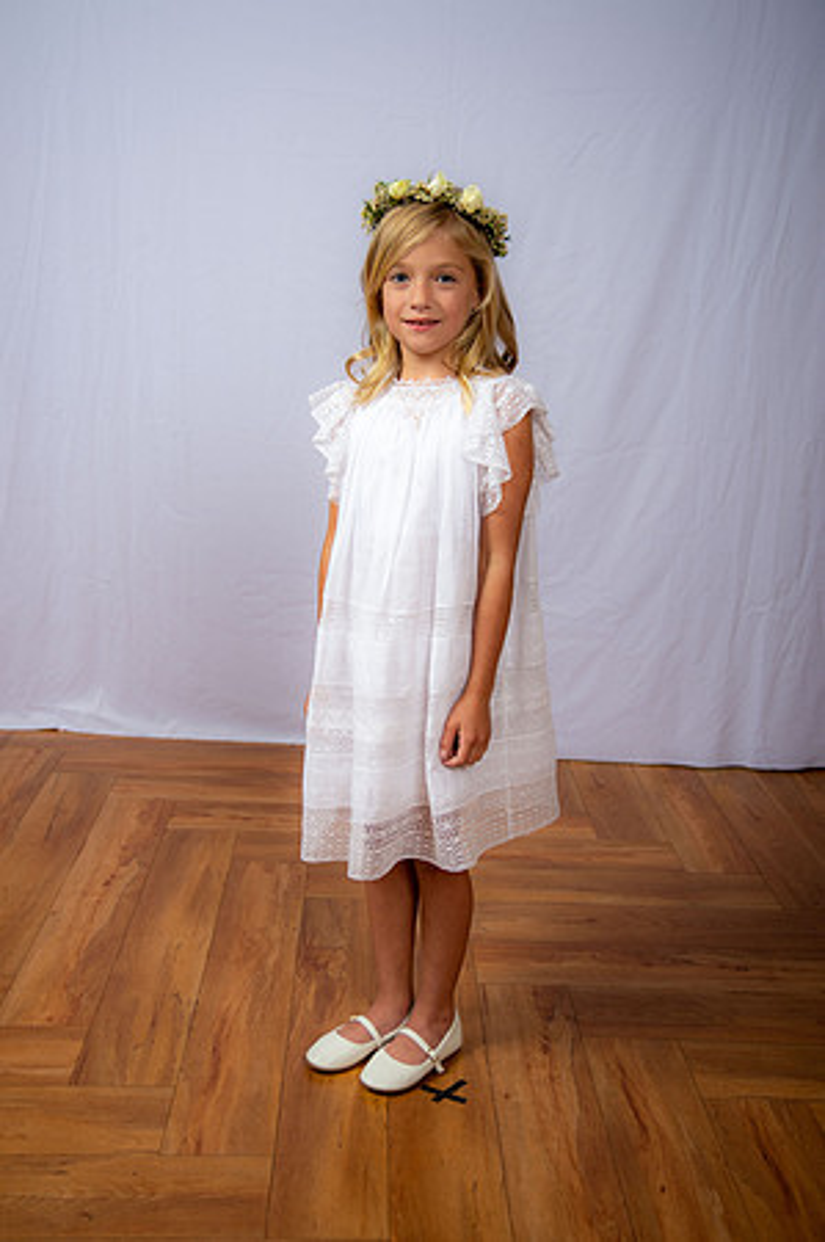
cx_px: 412
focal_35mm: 40
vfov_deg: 48.5
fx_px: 1378
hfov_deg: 33.3
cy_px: 621
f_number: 6.3
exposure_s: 1/160
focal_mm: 40
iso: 250
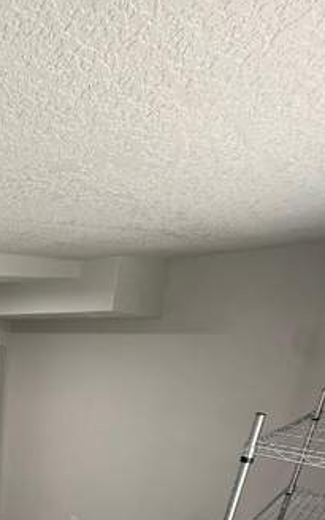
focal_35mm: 29
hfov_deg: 36.6
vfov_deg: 53.4
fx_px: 411
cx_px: -30
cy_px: 499
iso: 250
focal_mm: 2.22
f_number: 2.2
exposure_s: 1/60
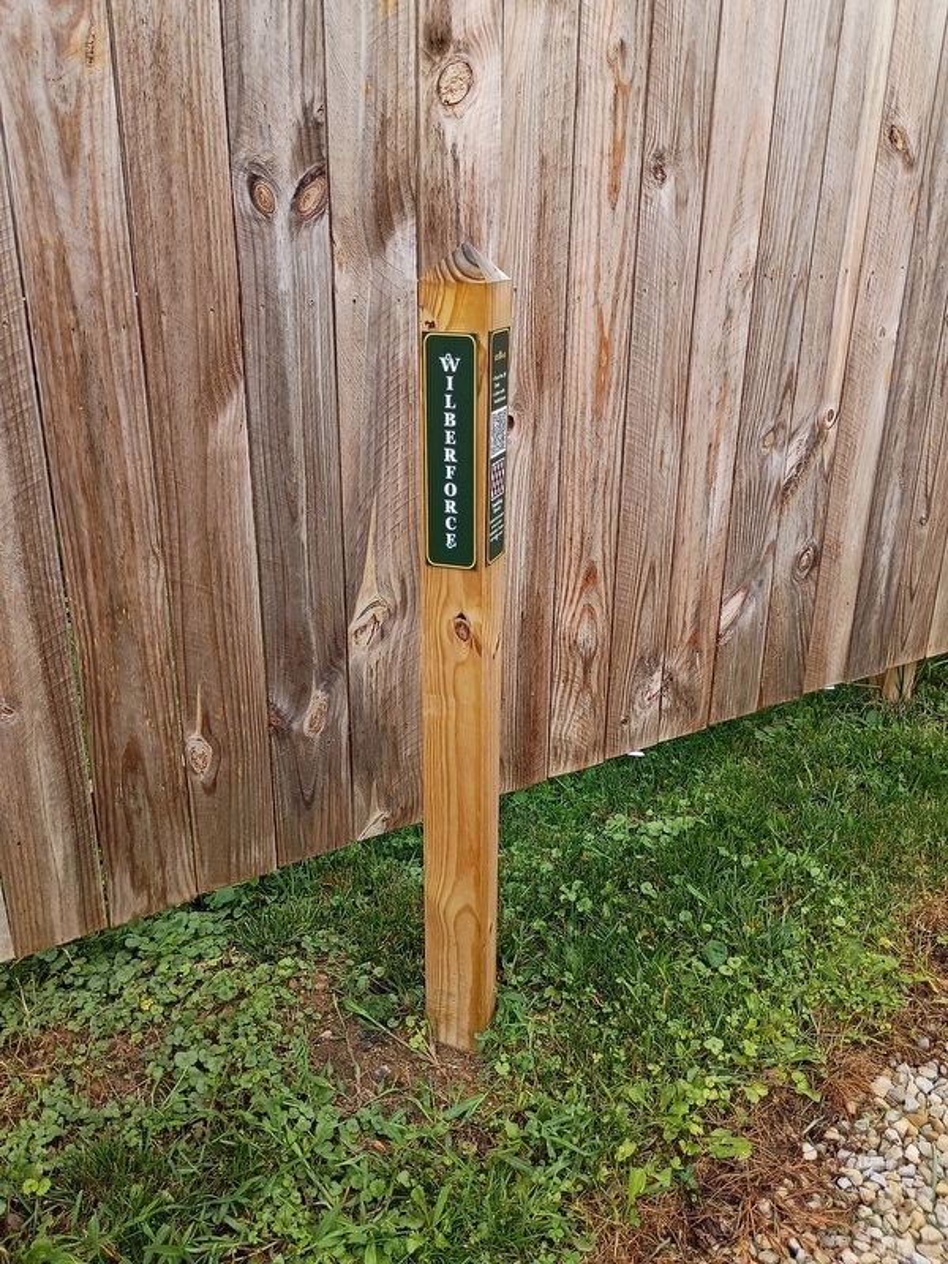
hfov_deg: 48.2
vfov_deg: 61.7
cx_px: 474
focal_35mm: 29
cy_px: 632
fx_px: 1059
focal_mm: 4.27
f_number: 1.8
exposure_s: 1/208
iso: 100
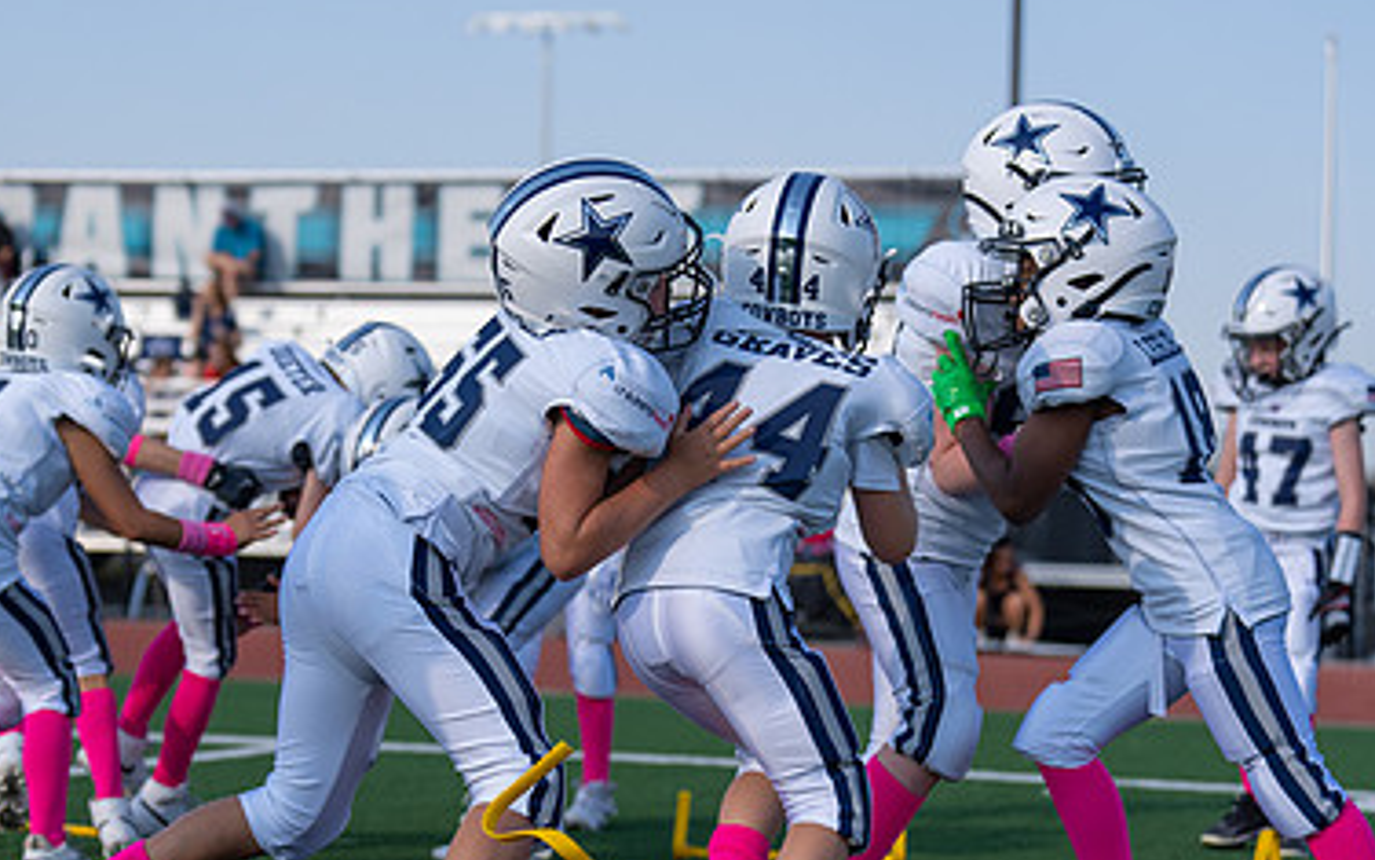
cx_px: 421
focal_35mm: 110
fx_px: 4122
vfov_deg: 11.9
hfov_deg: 18.9
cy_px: 514
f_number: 2.8
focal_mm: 70
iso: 100
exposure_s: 1/1600
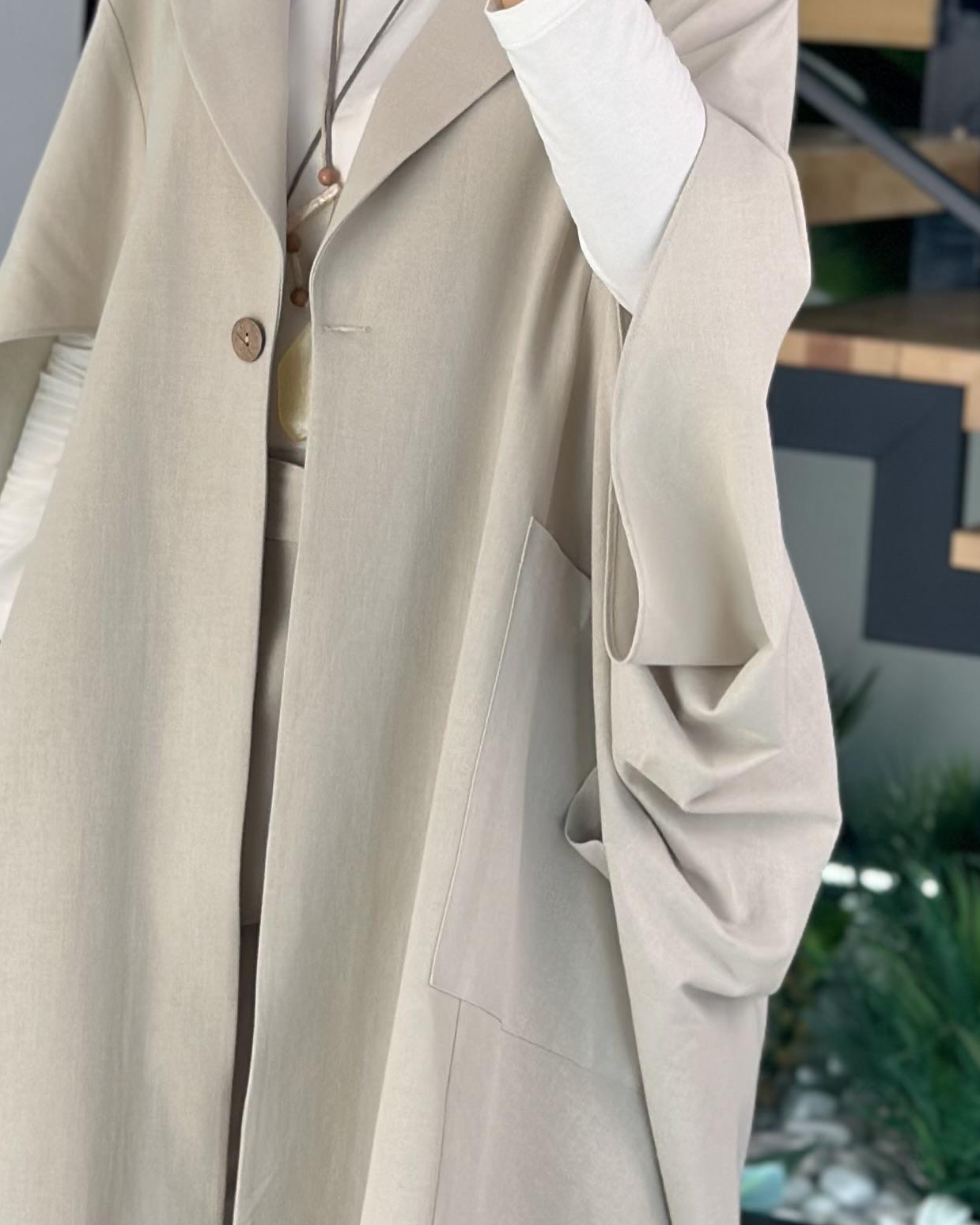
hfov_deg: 12.6
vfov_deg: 15.6
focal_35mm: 122
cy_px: 226
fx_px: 4422
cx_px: 246
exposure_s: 1/364
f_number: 1.78
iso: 80
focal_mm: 6.86
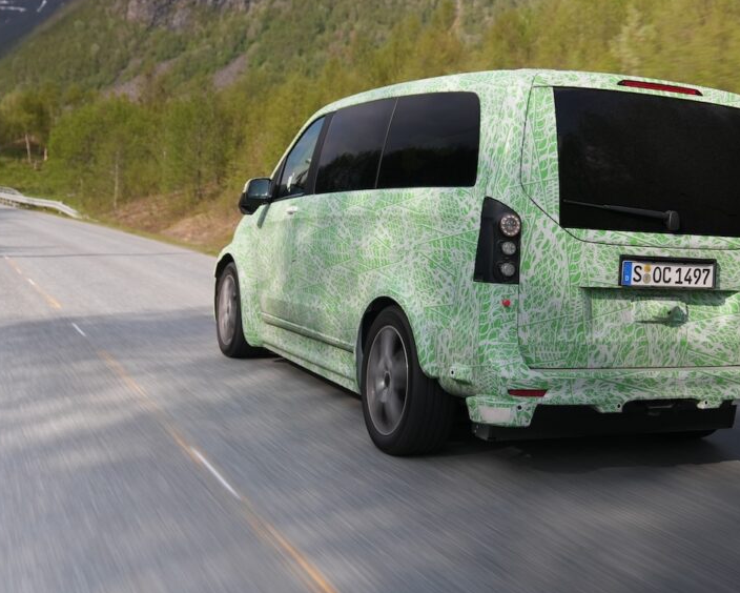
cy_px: 195
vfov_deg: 31.2
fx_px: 1052
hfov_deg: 38.4
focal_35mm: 48
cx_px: 485
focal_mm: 30
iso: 500
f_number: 2.8
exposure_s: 1/80
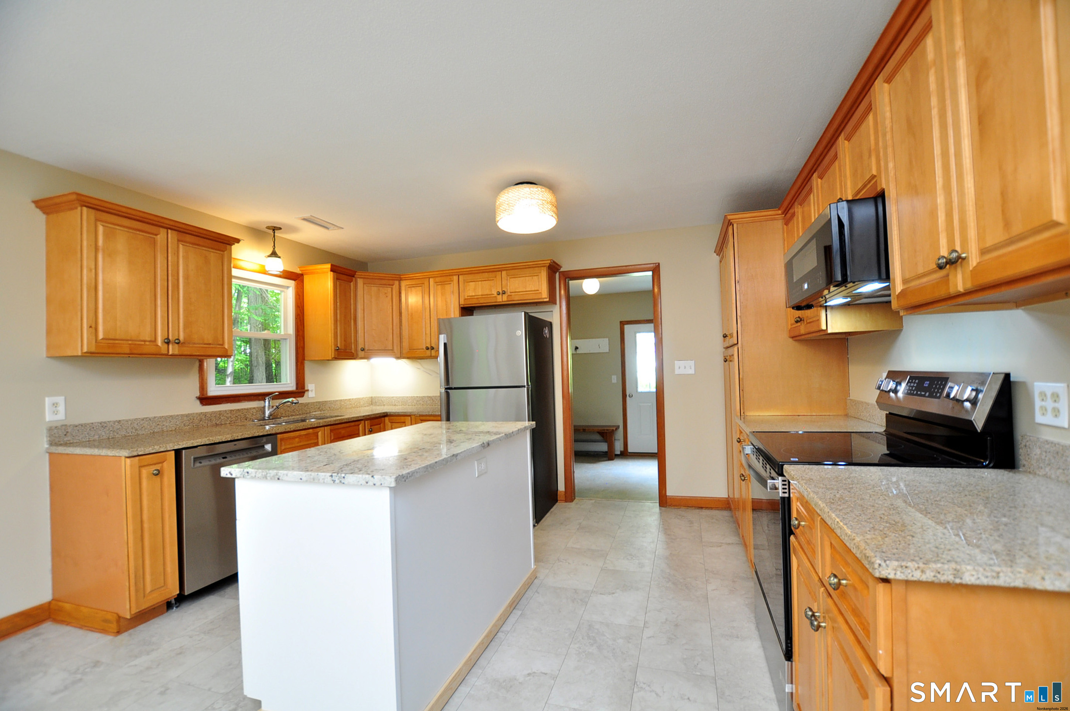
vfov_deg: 77.2
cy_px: 356
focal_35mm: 15
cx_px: 535
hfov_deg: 100.5
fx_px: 445
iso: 400
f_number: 4
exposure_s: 1/40
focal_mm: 10
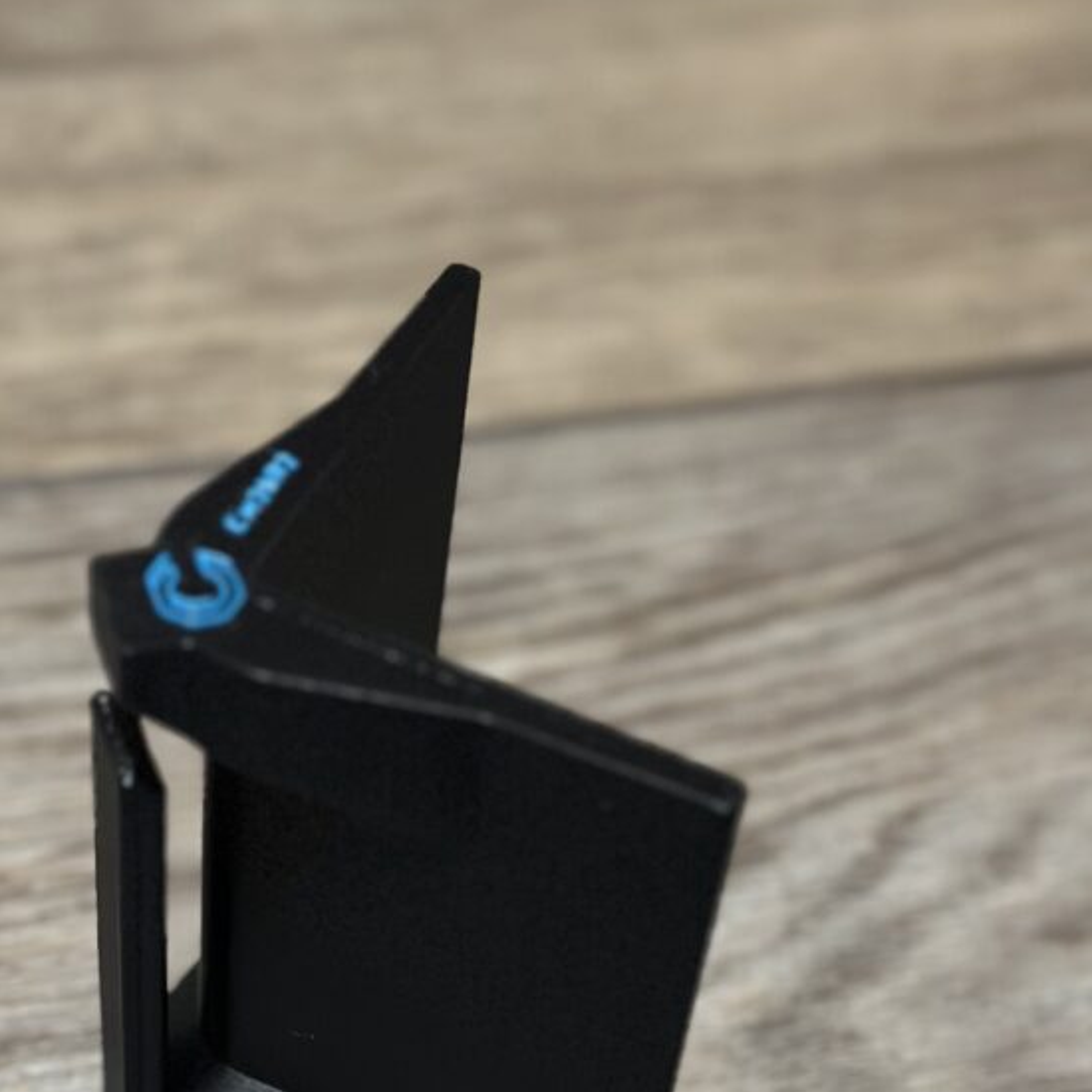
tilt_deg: -51.7
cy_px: 933
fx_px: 2820
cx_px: 345
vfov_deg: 21.5
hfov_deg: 21.8
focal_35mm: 79
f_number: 1.78
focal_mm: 6.86
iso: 640
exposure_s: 1/35
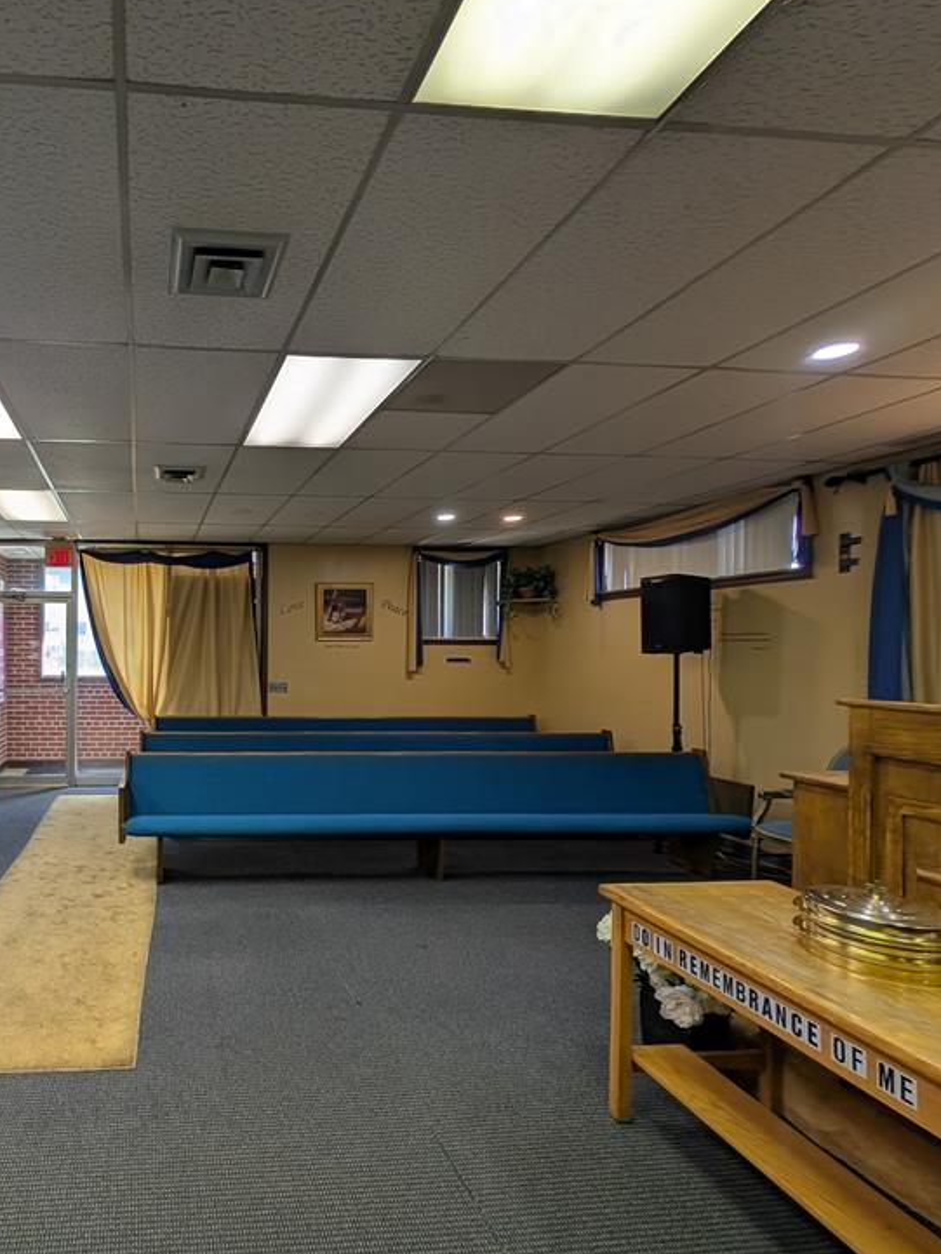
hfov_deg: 68.4
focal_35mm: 17
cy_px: 645
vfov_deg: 91.0
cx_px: 204
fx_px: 616
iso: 36
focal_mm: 2.23
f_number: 1.95
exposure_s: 1/75.5
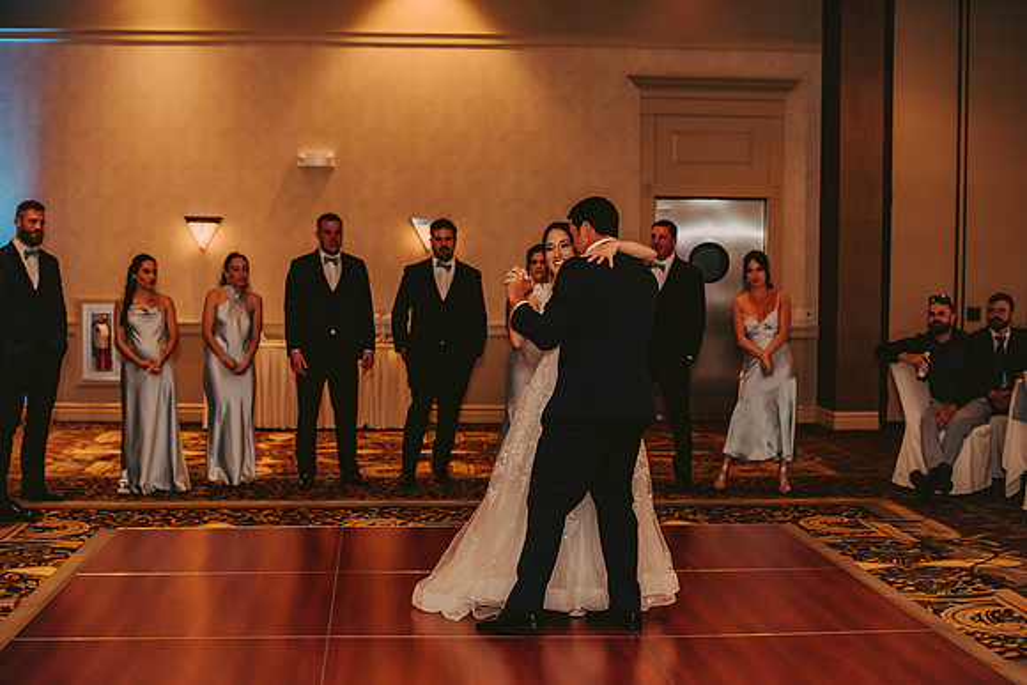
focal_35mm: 50
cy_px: 342
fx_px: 1427
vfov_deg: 27.0
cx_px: 514
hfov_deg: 39.6
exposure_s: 1/125
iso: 800
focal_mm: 50
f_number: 2.5
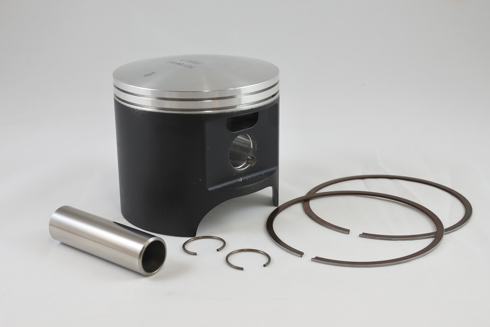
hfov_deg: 44.5
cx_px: 245
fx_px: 599
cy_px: 164
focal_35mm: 44
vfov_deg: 30.5
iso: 400
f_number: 4.5
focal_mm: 16.5
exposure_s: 1/125
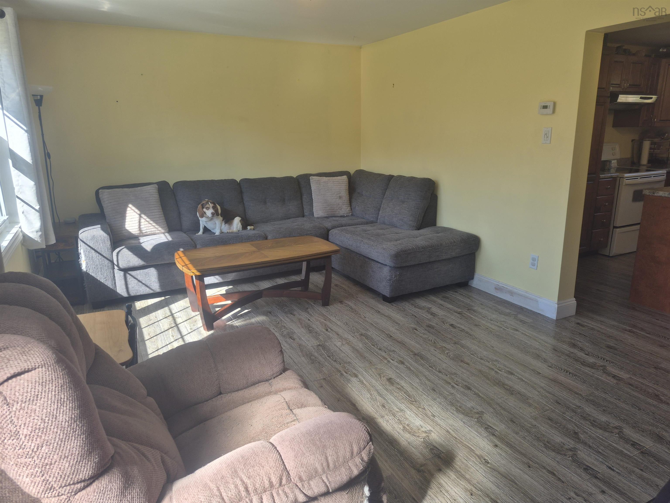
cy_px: 252
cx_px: 335
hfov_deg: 73.9
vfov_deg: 58.9
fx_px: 445
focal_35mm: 23
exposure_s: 1/166
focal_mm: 5.4
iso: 25
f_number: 1.8
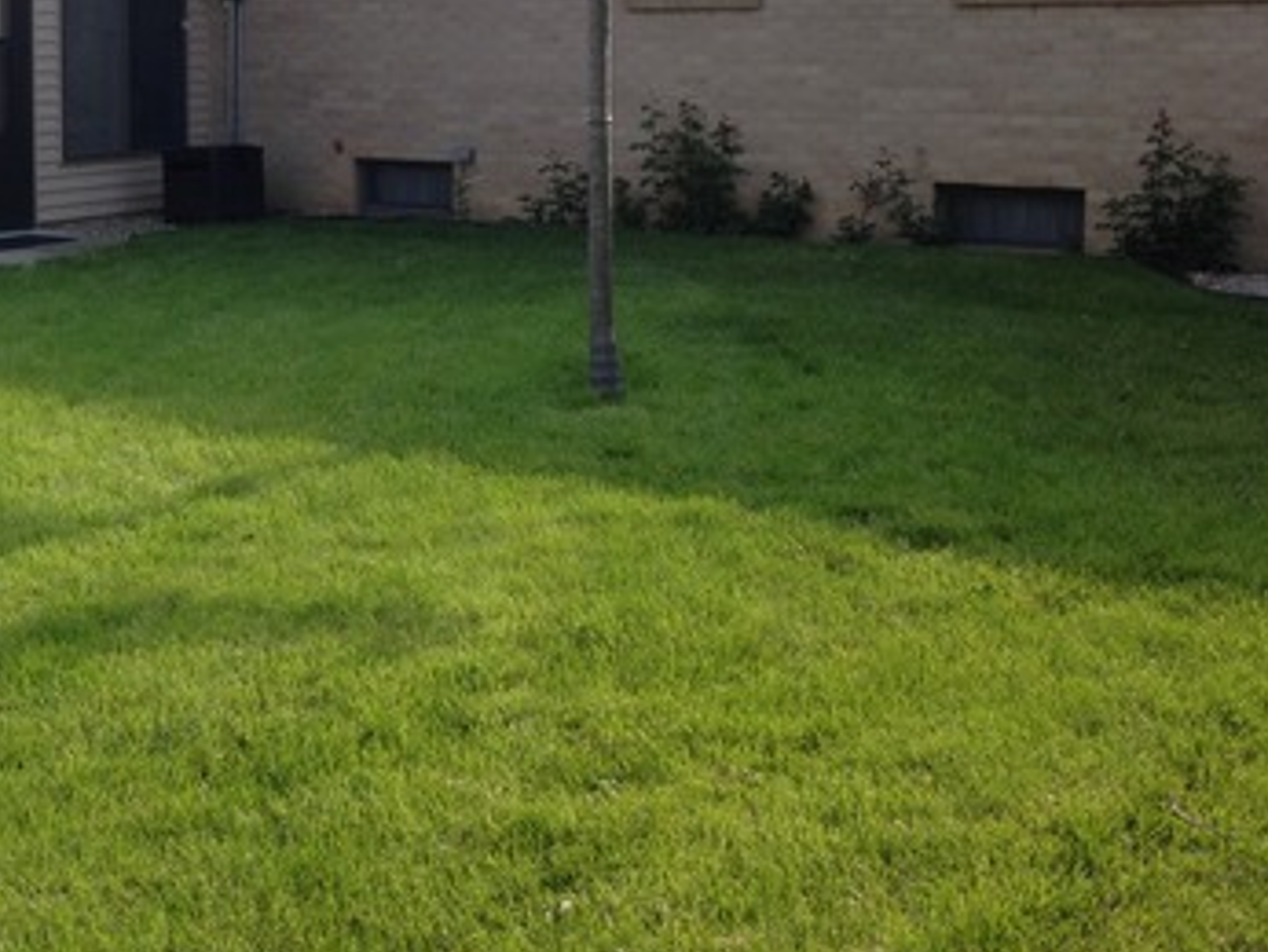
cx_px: 290
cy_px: 172
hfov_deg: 31.0
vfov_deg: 23.6
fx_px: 2236
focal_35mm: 61
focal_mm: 4.12
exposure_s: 1/488
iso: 50
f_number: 2.4
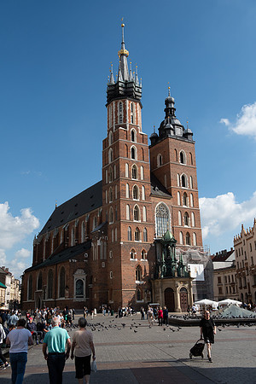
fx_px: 405
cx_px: 128
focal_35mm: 38
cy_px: 192
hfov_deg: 35.1
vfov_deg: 50.7
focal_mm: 38
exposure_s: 1/3200
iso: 400
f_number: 5.6
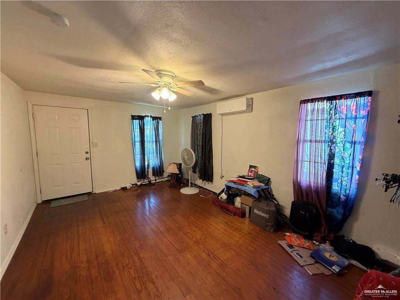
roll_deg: -0.9
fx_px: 162
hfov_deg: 102.1
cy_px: 150
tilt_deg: -4.2
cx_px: 200
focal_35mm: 14
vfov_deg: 85.7
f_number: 2.2
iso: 400
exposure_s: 1/60
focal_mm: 2.22
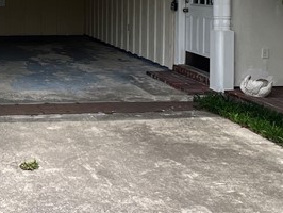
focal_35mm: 50
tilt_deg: -0.7
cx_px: -46
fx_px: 409
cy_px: -2
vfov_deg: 27.4
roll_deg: +1.8
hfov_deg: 32.4
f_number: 1.8
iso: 32
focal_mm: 1.57
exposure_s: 1/664
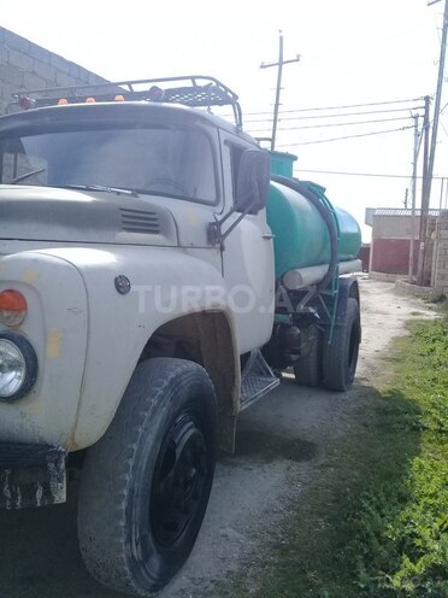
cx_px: 224
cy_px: 299
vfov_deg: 58.4
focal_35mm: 31
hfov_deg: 45.4
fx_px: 535
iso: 50
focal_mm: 3.3
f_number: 2.2
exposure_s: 1/858
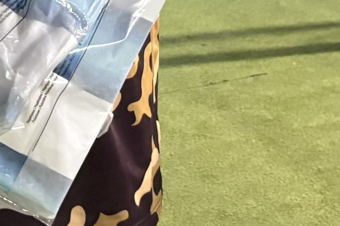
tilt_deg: -4.5
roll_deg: +1.0
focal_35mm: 144
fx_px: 1360
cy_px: -285
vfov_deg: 8.8
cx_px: -9
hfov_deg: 14.0
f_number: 1.6
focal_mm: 5.96
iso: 500
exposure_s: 1/50
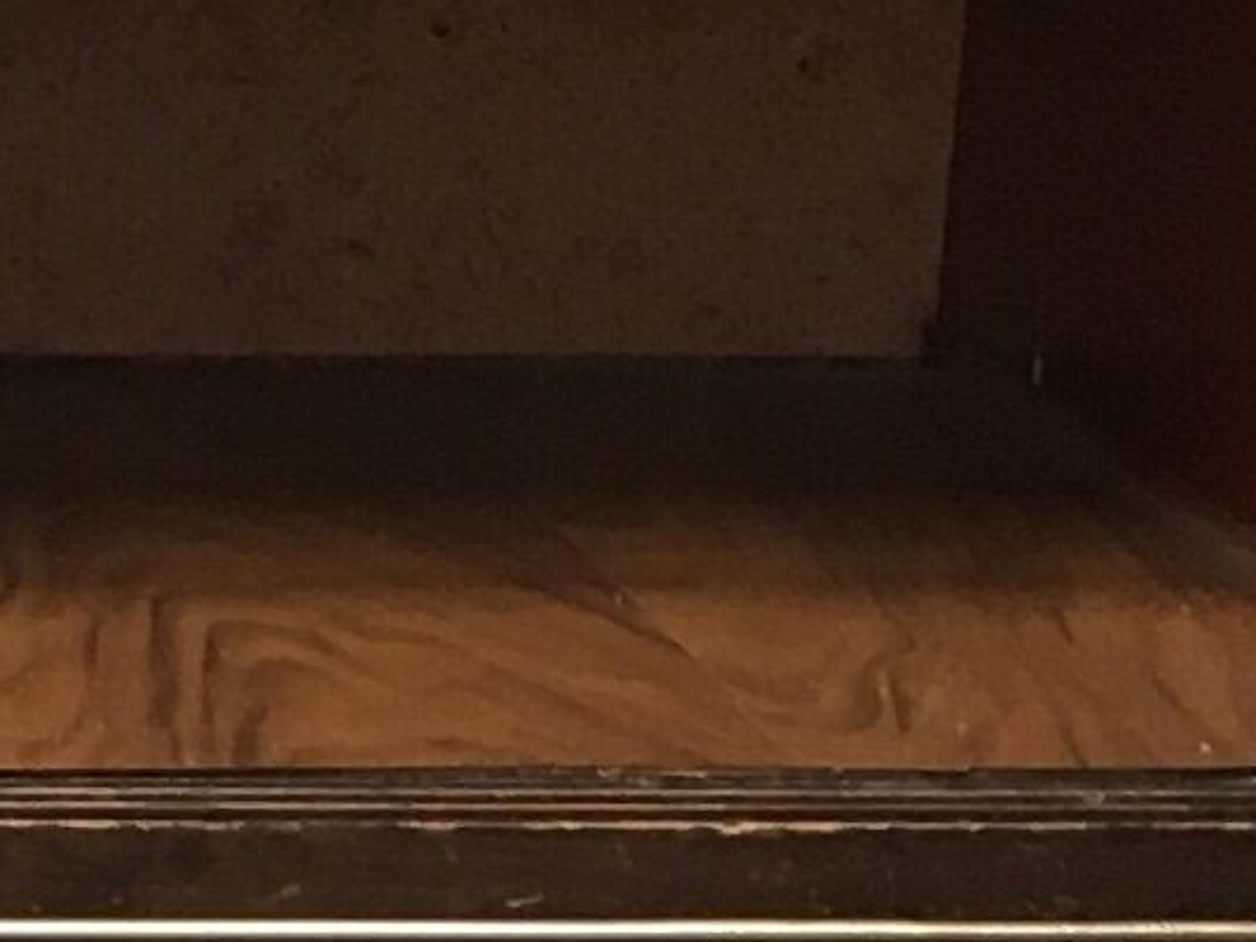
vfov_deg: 6.7
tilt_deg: -16.2
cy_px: 1472
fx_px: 7910
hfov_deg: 8.6
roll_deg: +0.9
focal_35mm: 218
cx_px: -1223
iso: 100
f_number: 2.2
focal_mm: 4.15
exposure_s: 1/33
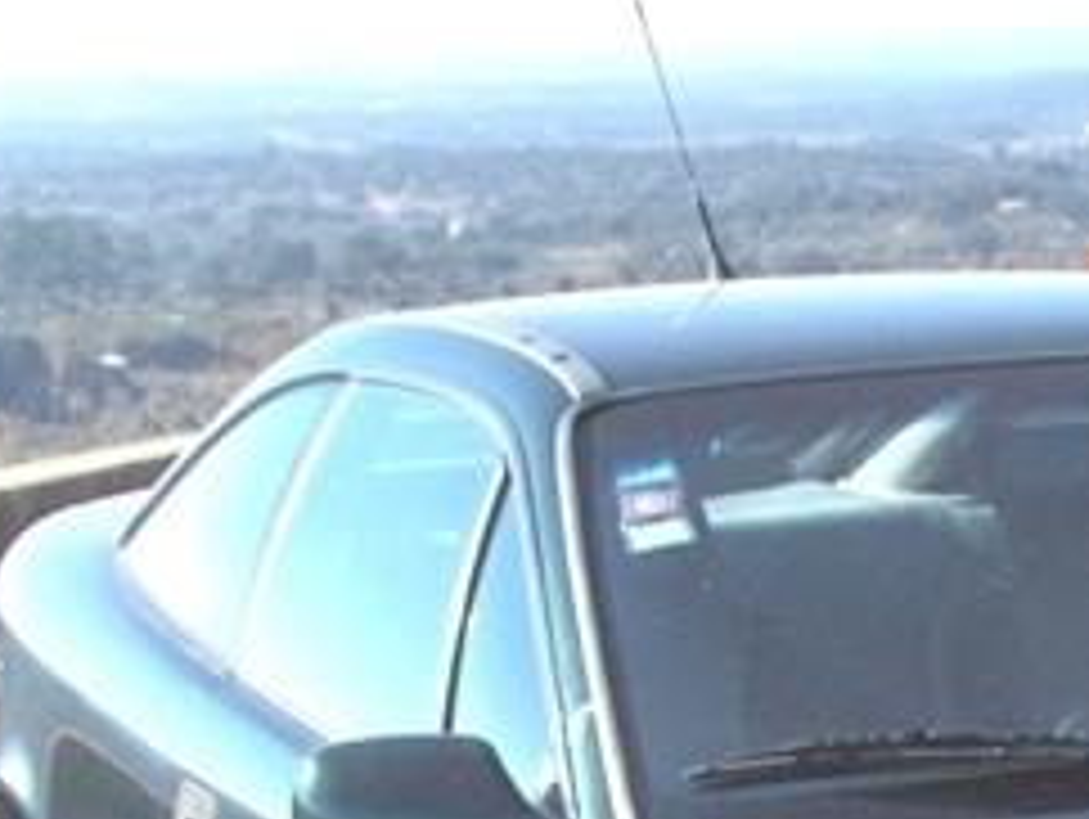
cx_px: 1280
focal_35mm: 138
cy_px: 1260
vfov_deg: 10.4
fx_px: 4346
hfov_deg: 13.9
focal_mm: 8
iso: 100
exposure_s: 1/360
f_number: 4.8
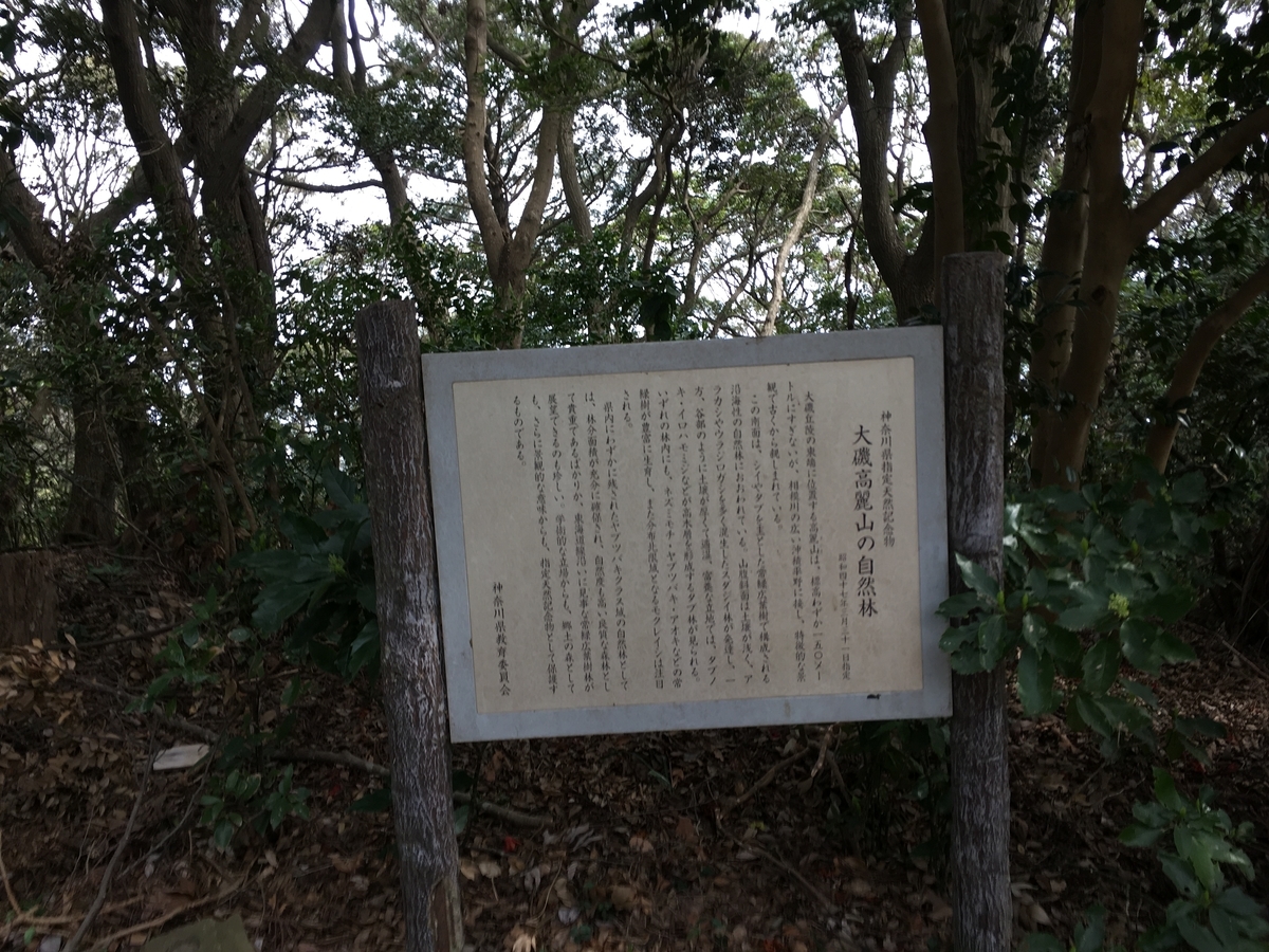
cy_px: 476
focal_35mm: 29
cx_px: 634
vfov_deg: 48.2
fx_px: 1063
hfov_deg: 61.7
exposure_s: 1/120
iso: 25
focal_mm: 4.15
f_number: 2.2
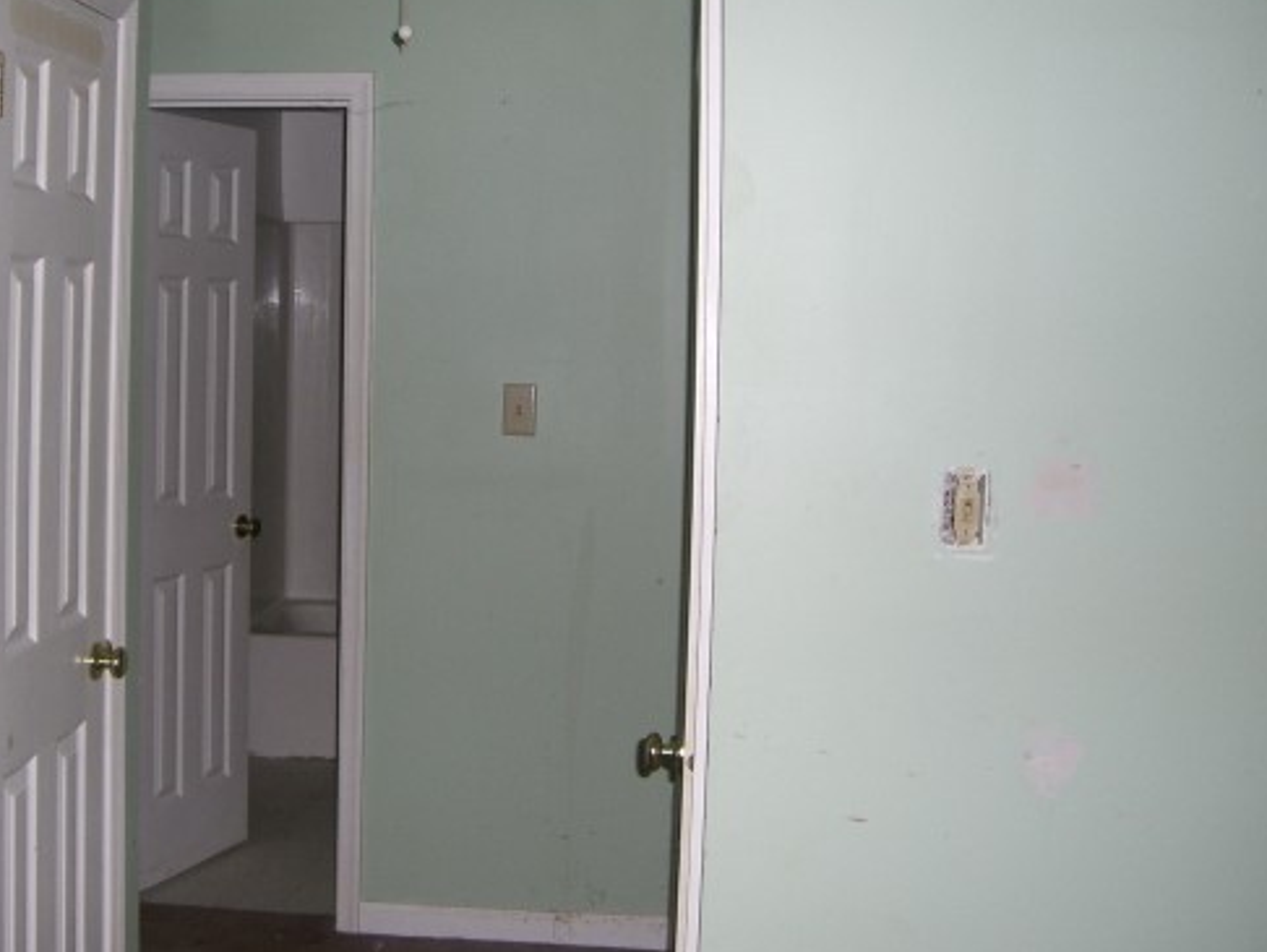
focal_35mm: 50
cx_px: 451
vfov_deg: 29.1
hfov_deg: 37.9
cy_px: 381
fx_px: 1831
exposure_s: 1/60
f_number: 2.7
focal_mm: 6.2
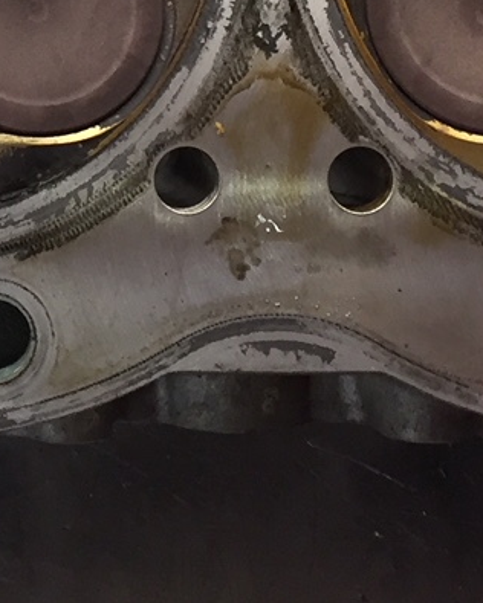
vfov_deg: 15.7
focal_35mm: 117
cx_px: -102
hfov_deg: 12.8
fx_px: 2091
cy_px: -169
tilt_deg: -49.1
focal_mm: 4.15
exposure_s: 1/33
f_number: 2.2
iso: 125
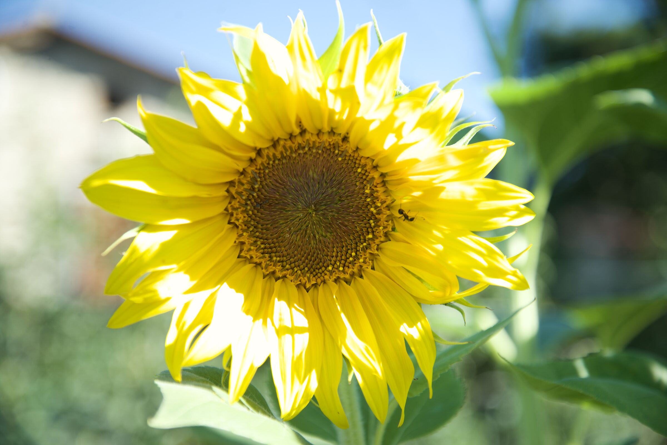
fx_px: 1575
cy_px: 222
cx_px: 334
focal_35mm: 85
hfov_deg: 23.9
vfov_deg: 16.1
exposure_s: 1/250
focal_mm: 85
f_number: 4.5
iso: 200
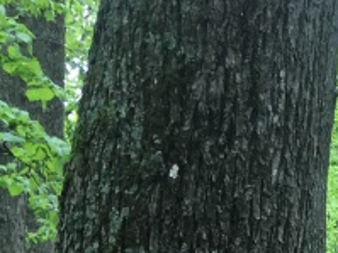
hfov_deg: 11.3
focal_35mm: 149
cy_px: 418
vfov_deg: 9.6
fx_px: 1454
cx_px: 776
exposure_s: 1/120
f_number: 2.2
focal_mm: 4.15
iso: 32
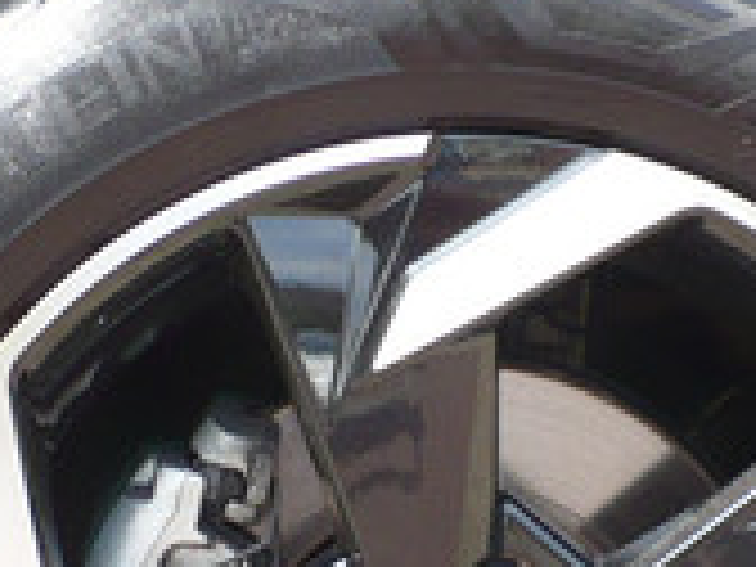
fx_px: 3407
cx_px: 405
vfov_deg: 9.4
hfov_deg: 12.7
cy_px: 580
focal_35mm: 156
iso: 100
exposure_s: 1/200
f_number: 2.8
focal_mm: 6.1
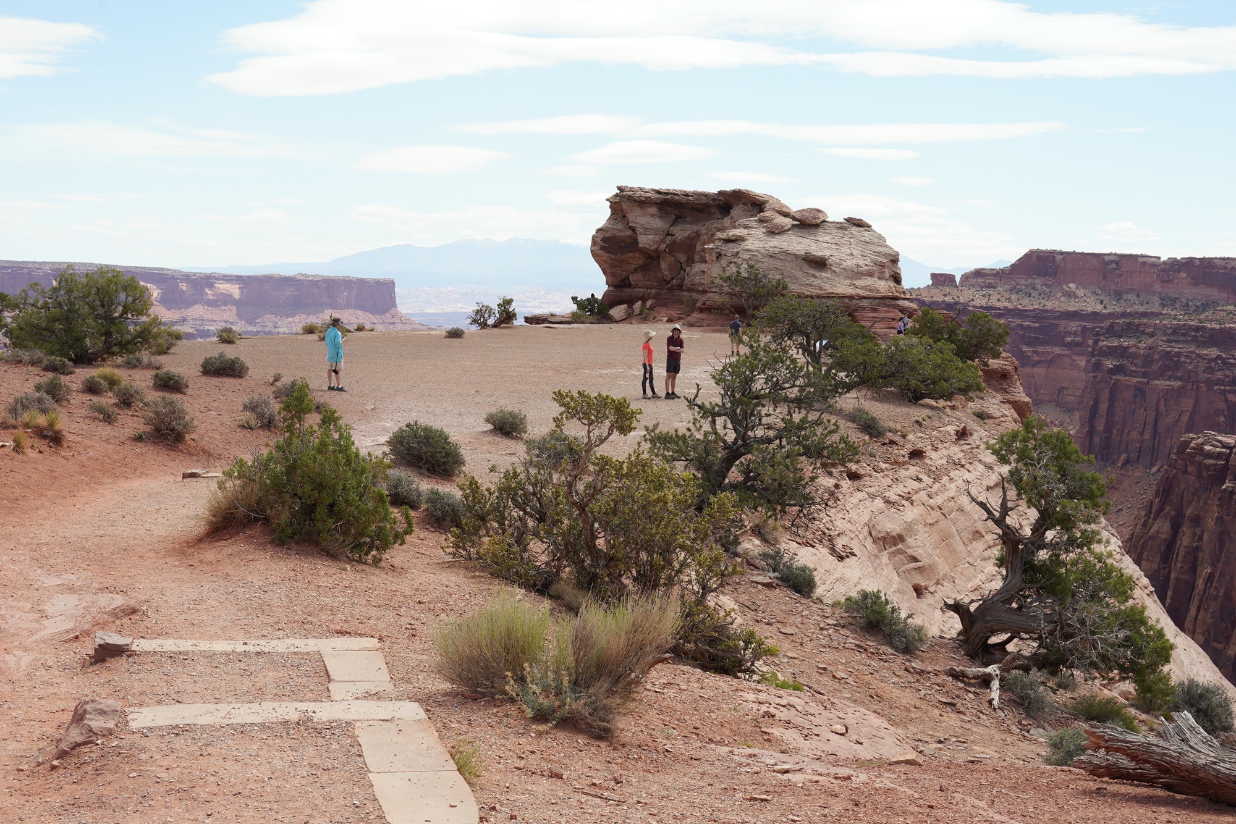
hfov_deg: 44.5
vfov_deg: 30.5
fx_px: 1511
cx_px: 618
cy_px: 412
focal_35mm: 44
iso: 100
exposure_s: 1/100
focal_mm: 44
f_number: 11
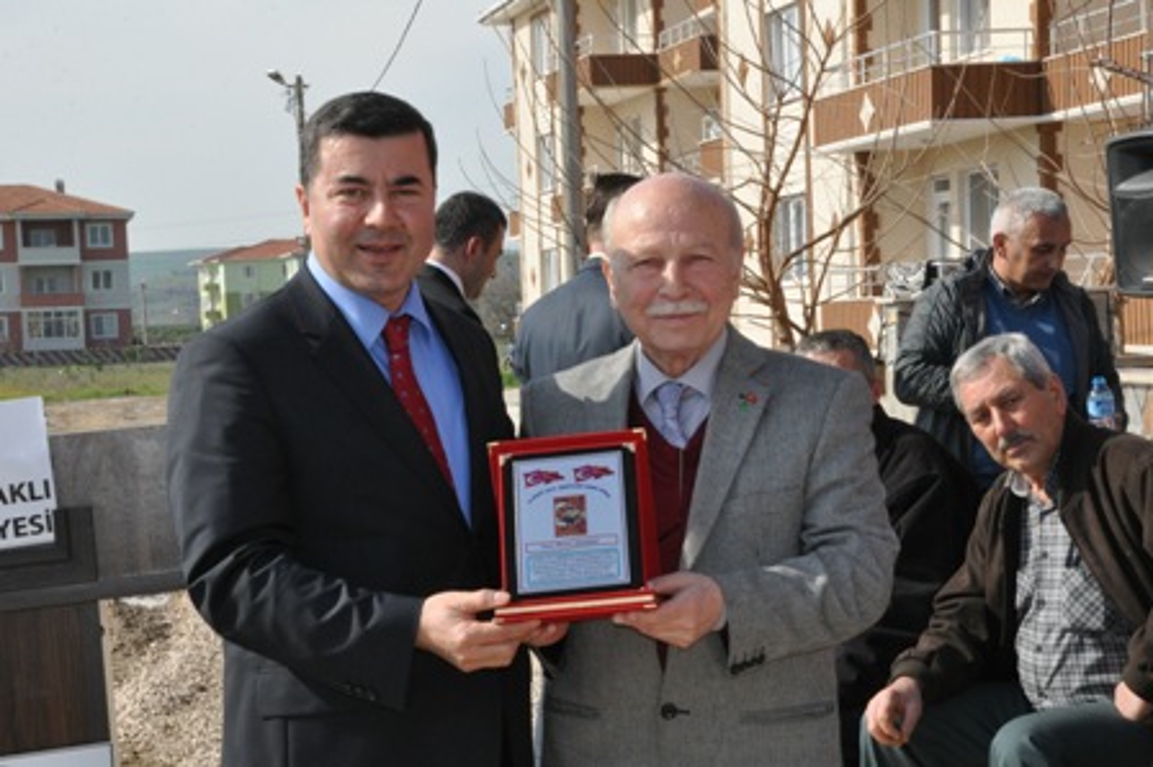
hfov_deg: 26.0
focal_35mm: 78
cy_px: 384
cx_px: 576
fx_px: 2496
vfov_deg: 17.5
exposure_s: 1/200
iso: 1000
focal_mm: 52
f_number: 22
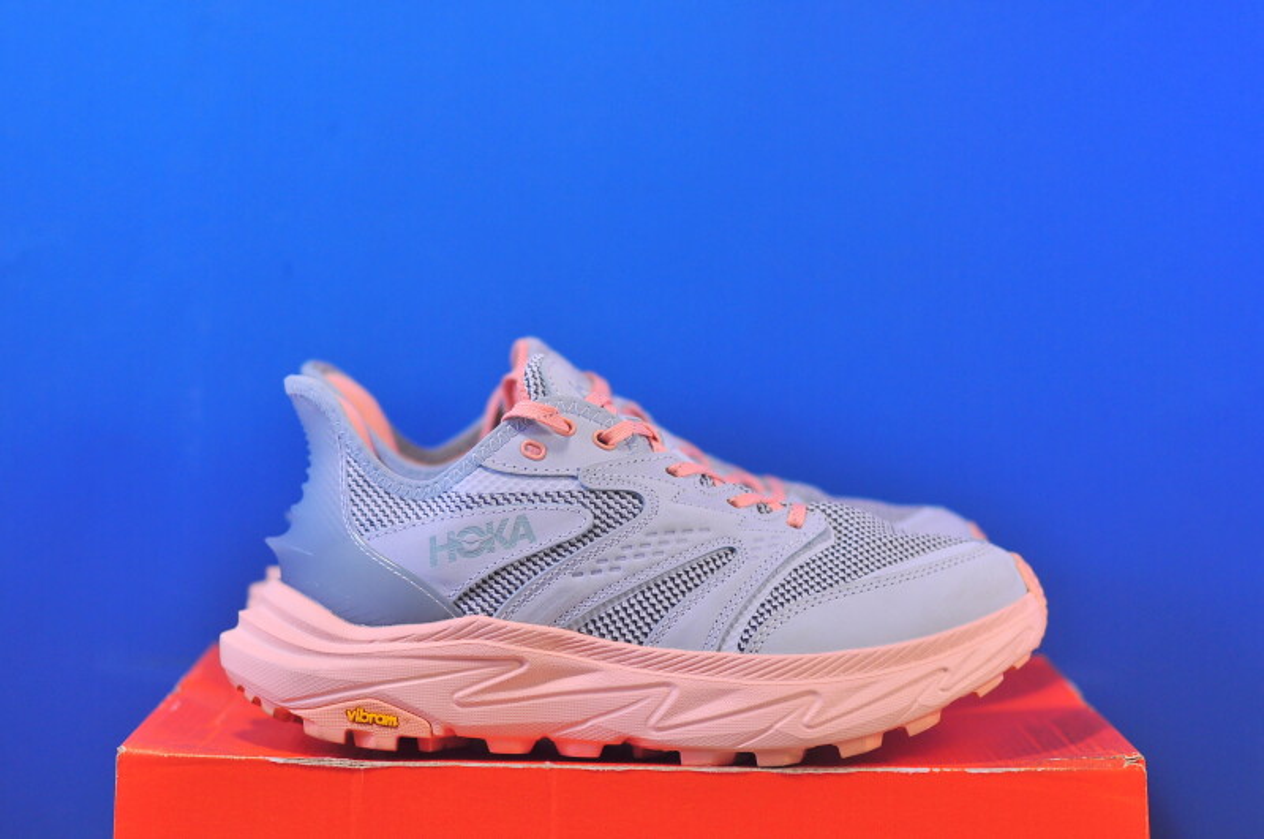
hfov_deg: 27.0
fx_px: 2630
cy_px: 420
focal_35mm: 75
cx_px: 632
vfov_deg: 18.1
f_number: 2.5
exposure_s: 1/320
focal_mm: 50
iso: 250
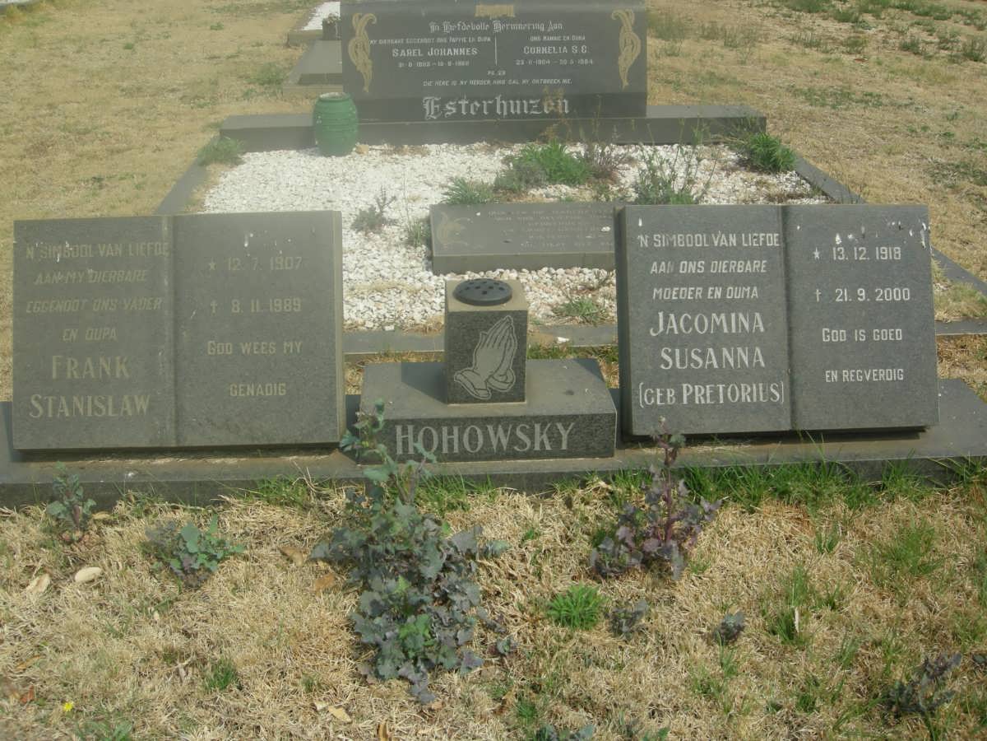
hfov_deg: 51.4
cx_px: 494
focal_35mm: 36
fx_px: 1026
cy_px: 370
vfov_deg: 39.7
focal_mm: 7.5
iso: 64
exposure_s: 1/246
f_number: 5.4
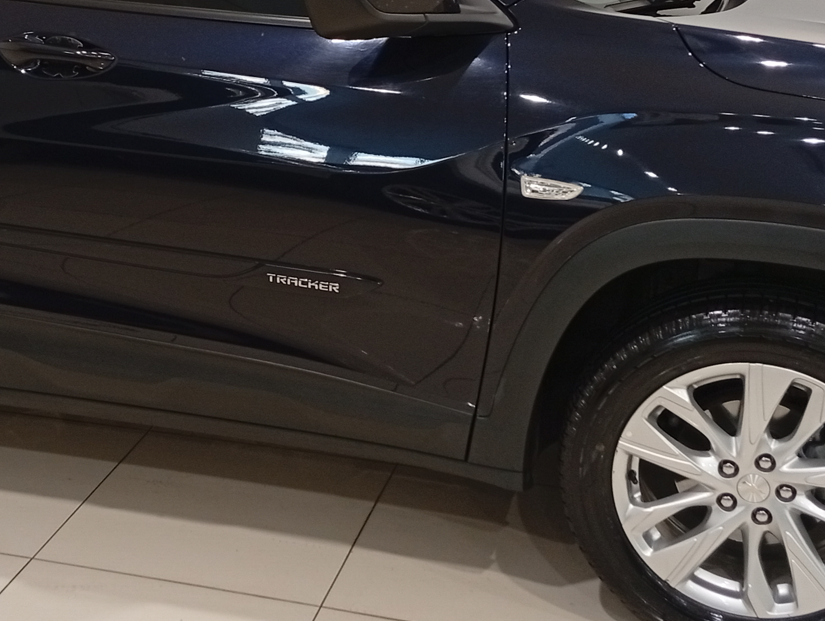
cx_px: 274
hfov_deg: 29.1
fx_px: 1575
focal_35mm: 66
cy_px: 162
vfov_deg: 22.1
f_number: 1.8
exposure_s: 1/30
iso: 381
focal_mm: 3.98
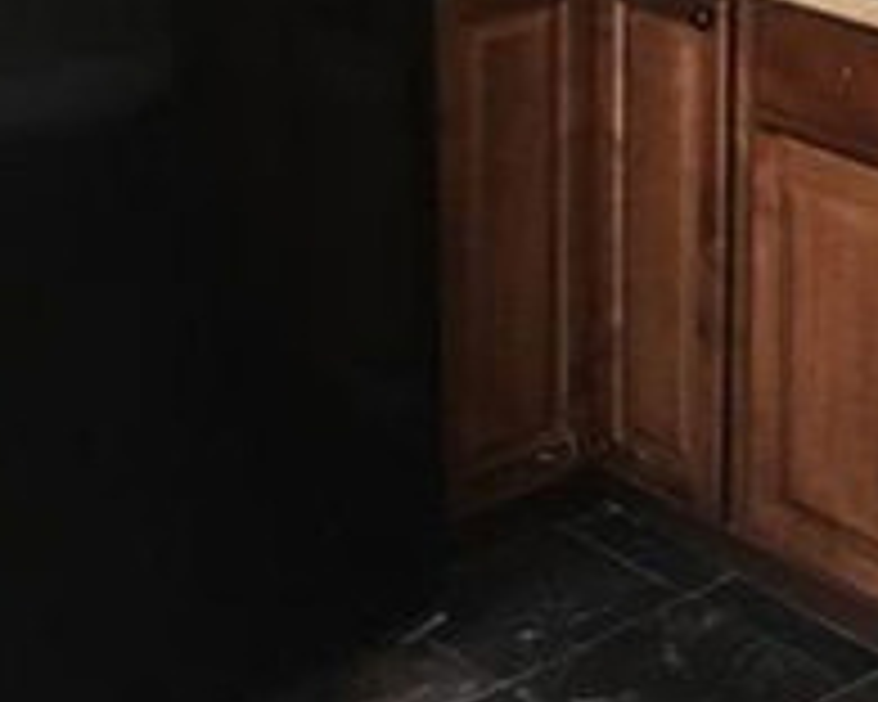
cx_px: 928
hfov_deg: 19.8
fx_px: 2417
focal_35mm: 93
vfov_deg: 15.7
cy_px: -220
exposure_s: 1/30
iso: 100
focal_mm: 4.15
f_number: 2.2
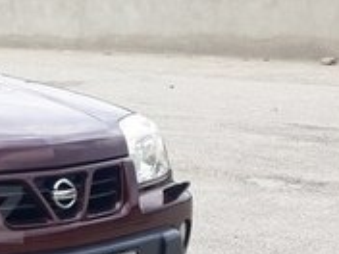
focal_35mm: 101
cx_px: -173
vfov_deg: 14.5
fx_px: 989
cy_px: 215
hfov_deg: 17.4
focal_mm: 3.71
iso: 40
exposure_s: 1/855
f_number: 1.7
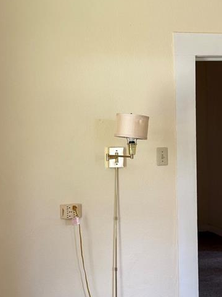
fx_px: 513
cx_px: 165
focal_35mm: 60
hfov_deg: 24.2
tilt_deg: -4.7
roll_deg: +1.3
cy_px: 175
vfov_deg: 32.1
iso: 200
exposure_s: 1/87
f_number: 1.78
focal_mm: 6.76
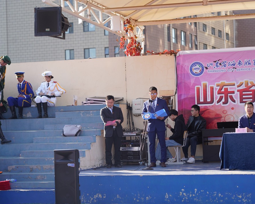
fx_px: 740
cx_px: 165
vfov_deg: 15.7
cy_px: 99
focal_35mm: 98
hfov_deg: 19.5
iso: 100
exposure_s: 1/200
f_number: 4.5
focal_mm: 77
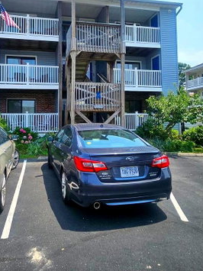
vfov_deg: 68.8
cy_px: 110
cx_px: 70
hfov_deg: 53.9
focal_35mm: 25
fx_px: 196
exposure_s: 1/1418
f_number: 2.2
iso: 32
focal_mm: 1.74
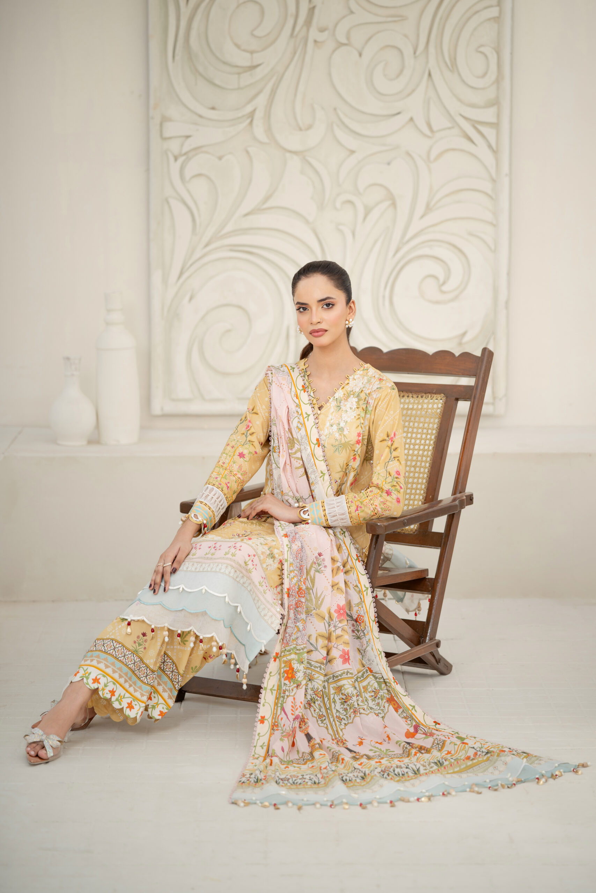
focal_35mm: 85
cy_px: 446
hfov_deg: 16.1
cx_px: 298
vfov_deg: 23.9
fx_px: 2110
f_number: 2
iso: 50
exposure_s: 1/200
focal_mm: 85
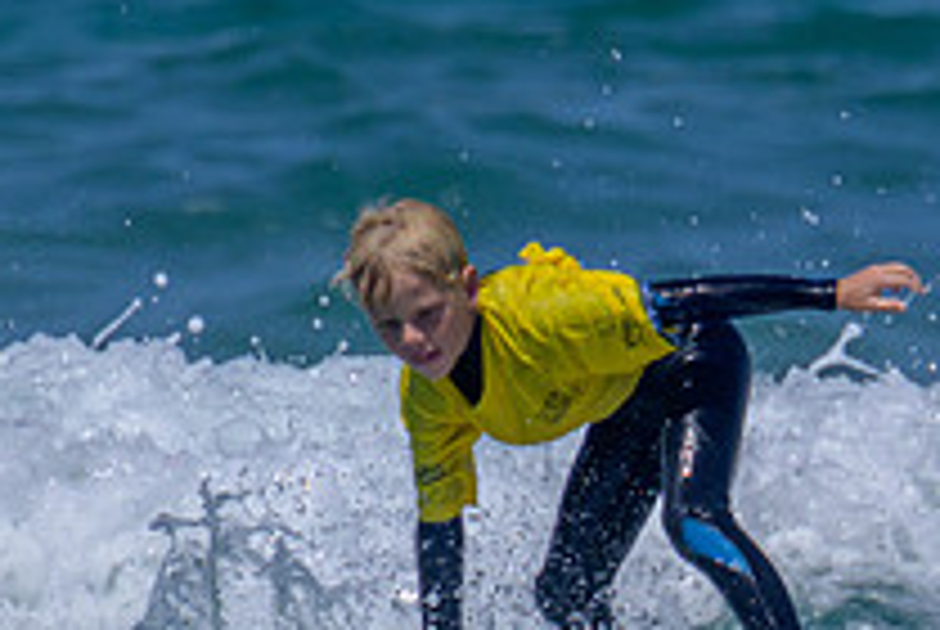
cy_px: 664
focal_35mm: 2993
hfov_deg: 0.7
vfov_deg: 0.5
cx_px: 948
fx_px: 78260
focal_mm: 800
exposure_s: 1/2000
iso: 500
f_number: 11
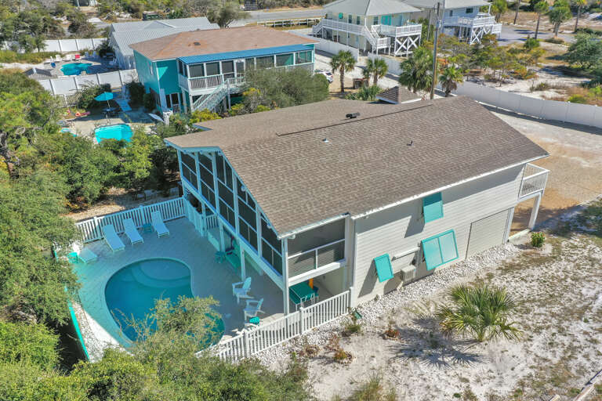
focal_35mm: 28
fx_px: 468
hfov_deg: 65.5
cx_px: 301
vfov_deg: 46.4
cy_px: 200
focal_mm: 10.26
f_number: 5.6
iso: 100
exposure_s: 1/500
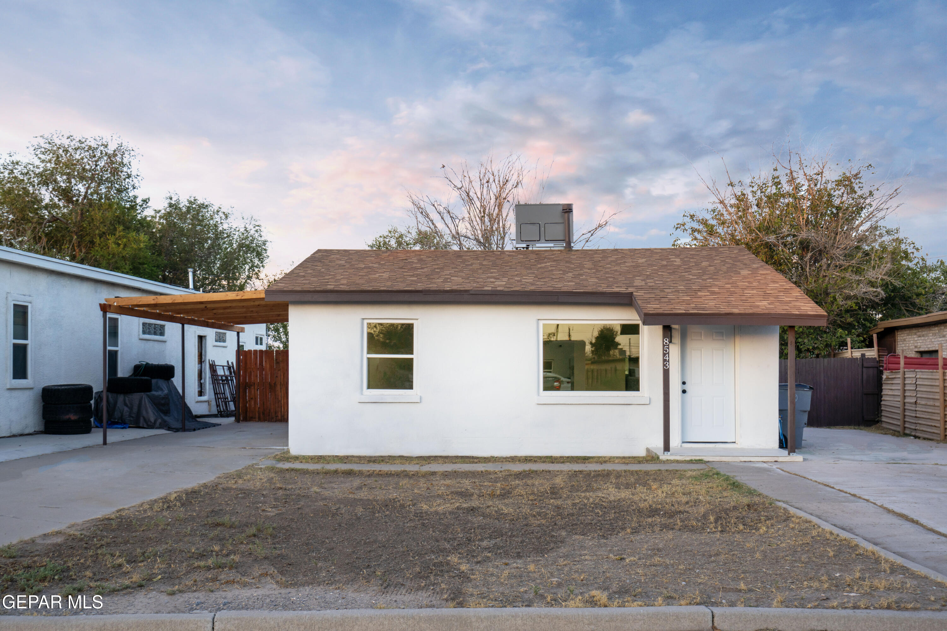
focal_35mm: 35
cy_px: 316
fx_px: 921
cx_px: 474
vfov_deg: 37.9
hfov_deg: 54.4
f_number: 9
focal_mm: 35
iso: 250
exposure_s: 1/60
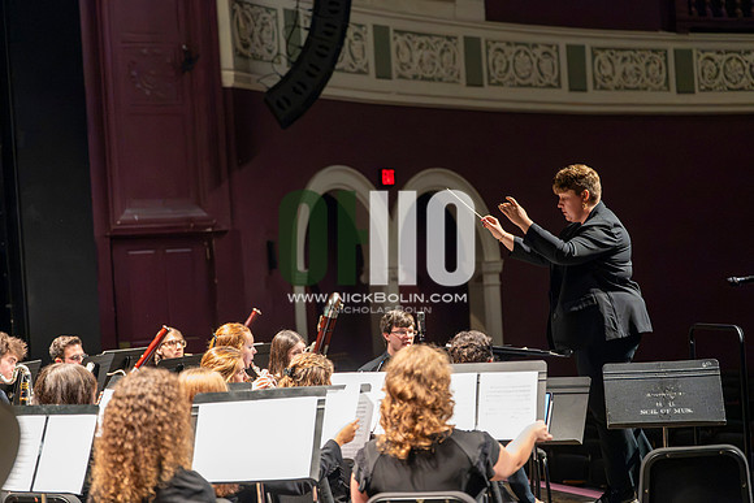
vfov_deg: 16.1
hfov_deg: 23.9
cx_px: 377
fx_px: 1781
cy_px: 252
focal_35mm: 85
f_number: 2.8
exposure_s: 1/640
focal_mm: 85
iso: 12800
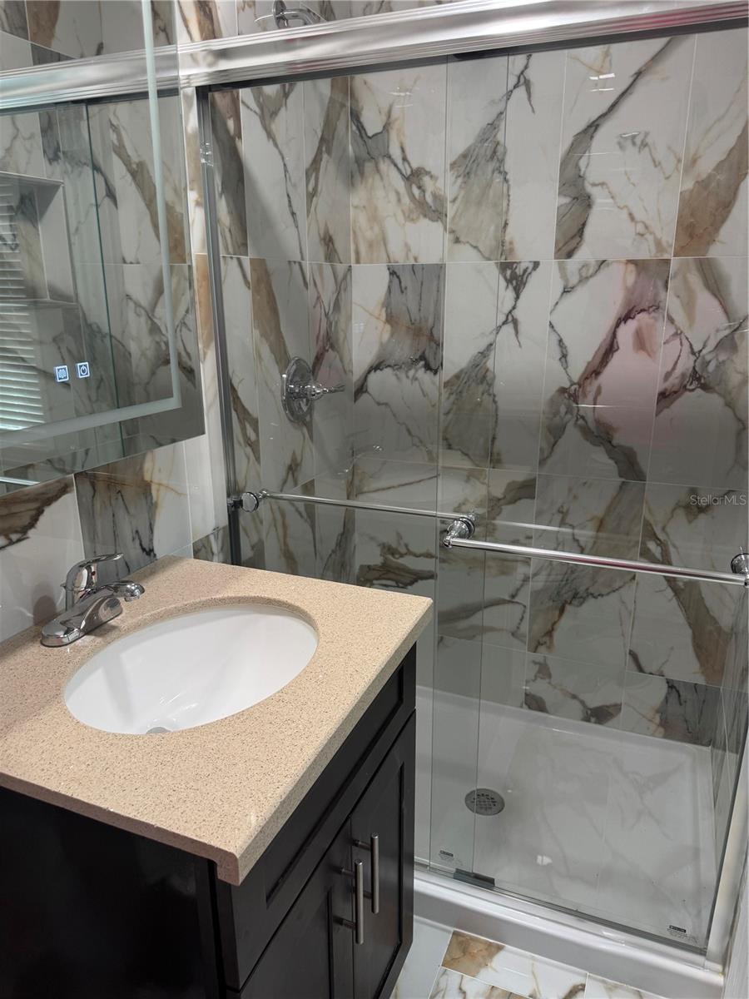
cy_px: 500
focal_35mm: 24
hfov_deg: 56.8
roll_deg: +0.7
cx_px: 374
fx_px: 692
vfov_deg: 71.6
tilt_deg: -17.9
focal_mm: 6.76
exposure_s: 1/60
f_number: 1.78
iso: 125
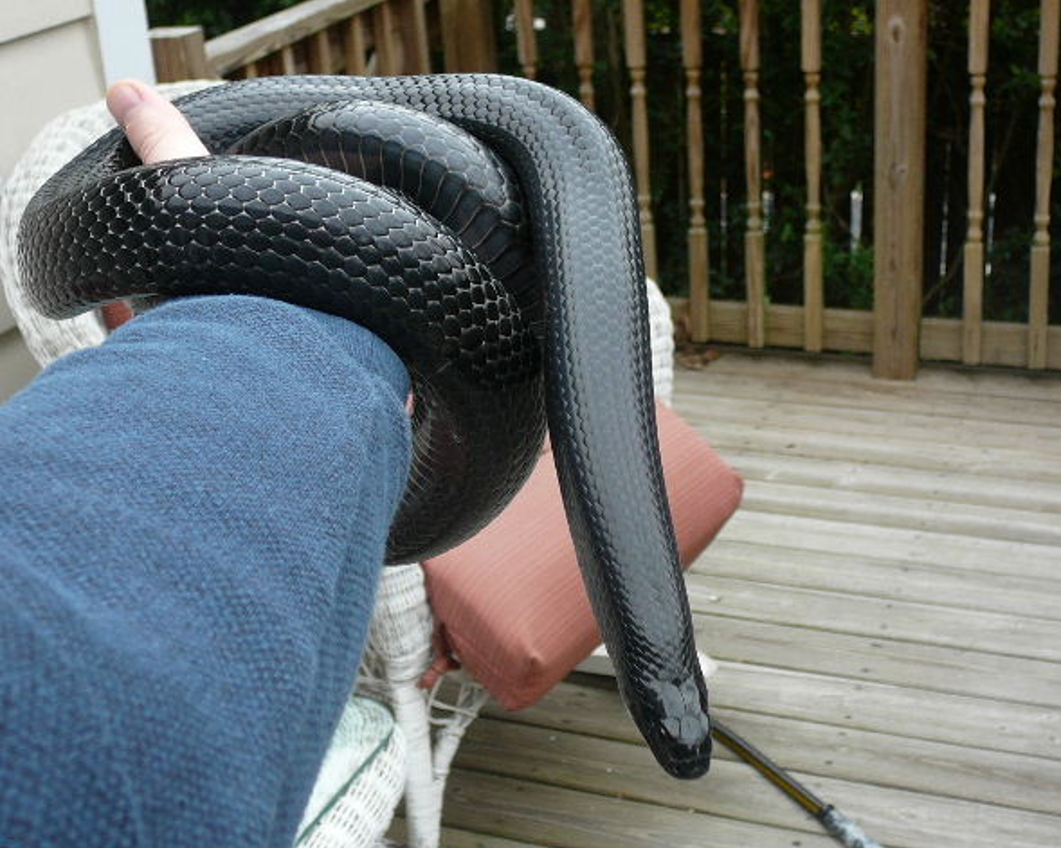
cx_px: 519
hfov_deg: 36.0
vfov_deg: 29.1
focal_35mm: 52
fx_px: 1633
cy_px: 418
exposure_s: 1/60
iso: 80
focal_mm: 7.3
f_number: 3.4
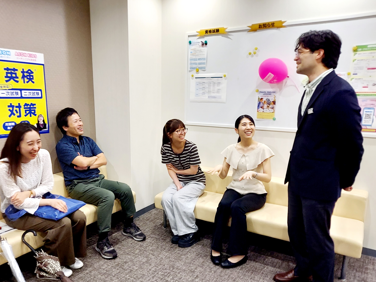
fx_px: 272
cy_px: 141
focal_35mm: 25
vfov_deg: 54.9
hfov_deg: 69.4
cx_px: 188
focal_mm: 4.6
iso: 250
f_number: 2
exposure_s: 1/50
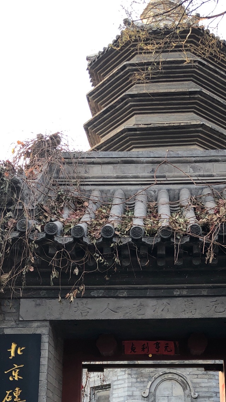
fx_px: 575
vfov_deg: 37.2
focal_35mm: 54
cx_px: 163
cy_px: 319
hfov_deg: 22.1
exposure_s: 1/120
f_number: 1.8
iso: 32
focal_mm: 4
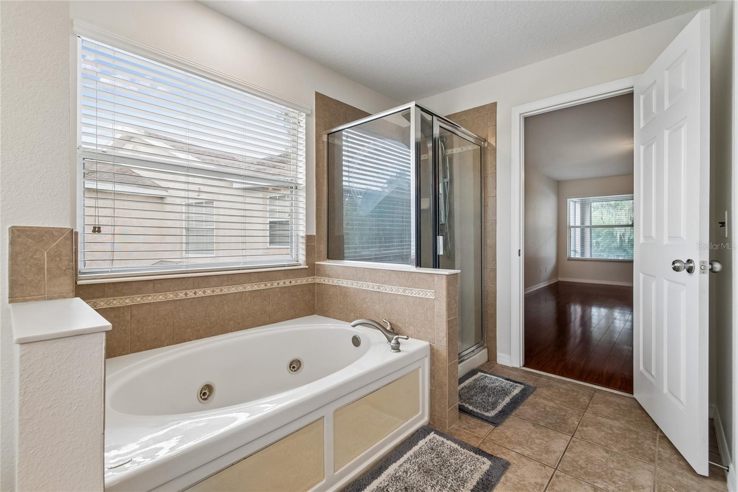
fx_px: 307
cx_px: 369
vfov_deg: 77.3
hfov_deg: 100.4
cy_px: 246
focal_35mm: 15
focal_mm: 10
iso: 100
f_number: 7.1
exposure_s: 1/13
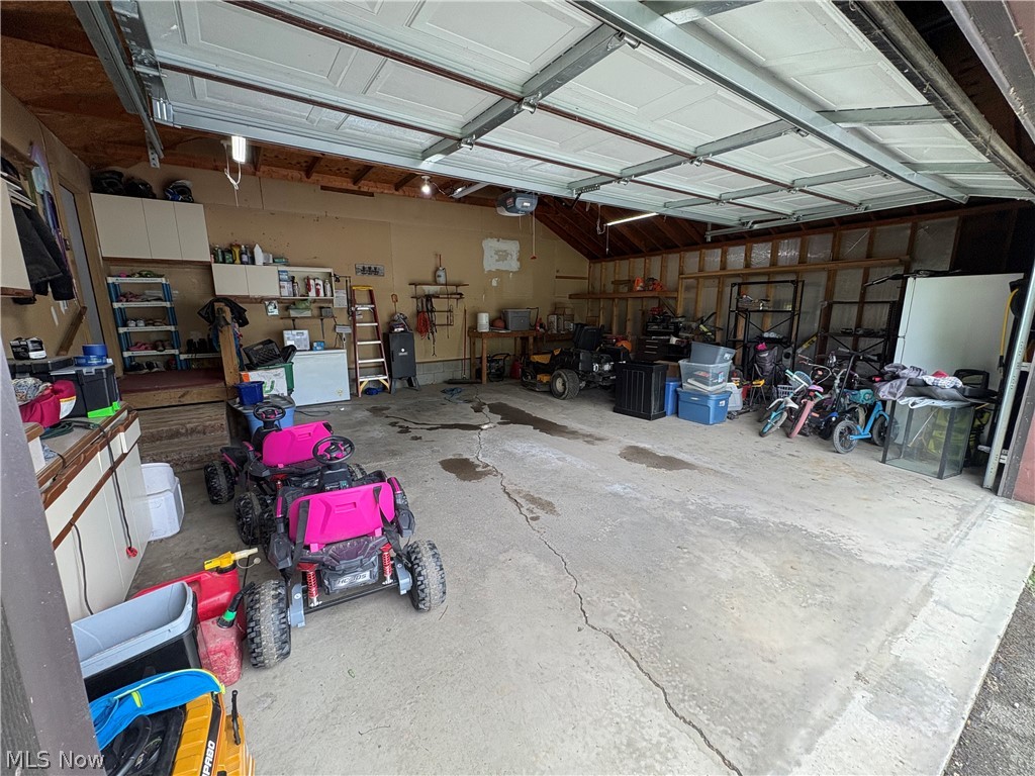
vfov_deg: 85.7
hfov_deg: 102.1
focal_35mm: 14
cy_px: 388
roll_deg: +0.7
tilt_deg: -10.7
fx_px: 419
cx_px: 518
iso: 125
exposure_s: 1/99
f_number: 2.2
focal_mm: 2.22
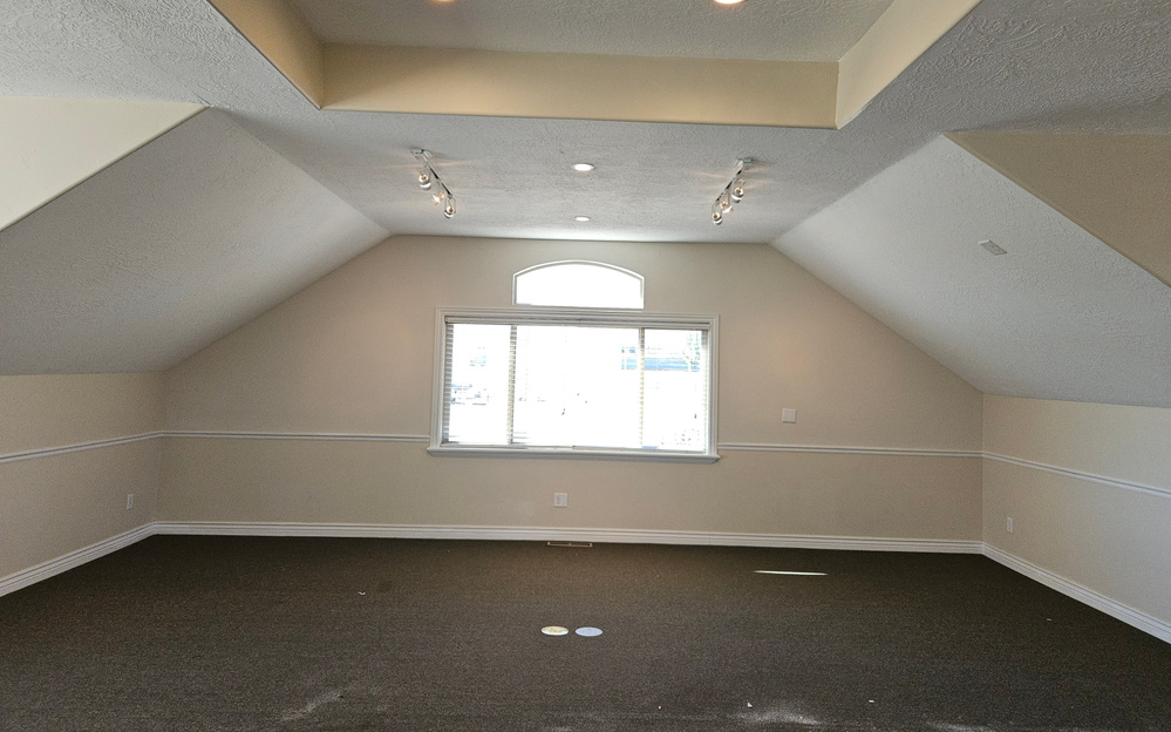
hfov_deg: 72.6
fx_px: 798
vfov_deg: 49.2
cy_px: 325
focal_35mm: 25
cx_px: 590
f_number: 1.8
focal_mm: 5.4
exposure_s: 1/120
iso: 80
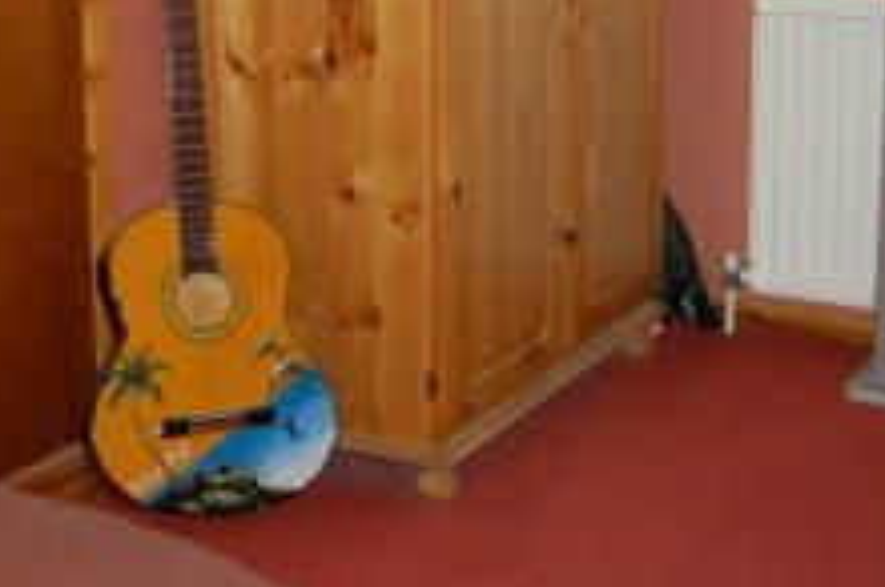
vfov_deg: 17.6
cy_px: 40
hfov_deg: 26.4
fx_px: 1866
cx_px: 249
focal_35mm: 76
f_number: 3.5
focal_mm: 18
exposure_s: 1/60
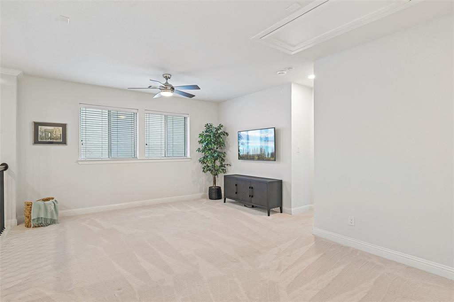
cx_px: 227
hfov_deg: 90.0
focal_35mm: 18
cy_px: 151
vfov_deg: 67.3
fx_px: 227
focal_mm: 18
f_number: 8
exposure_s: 1/30
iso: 400
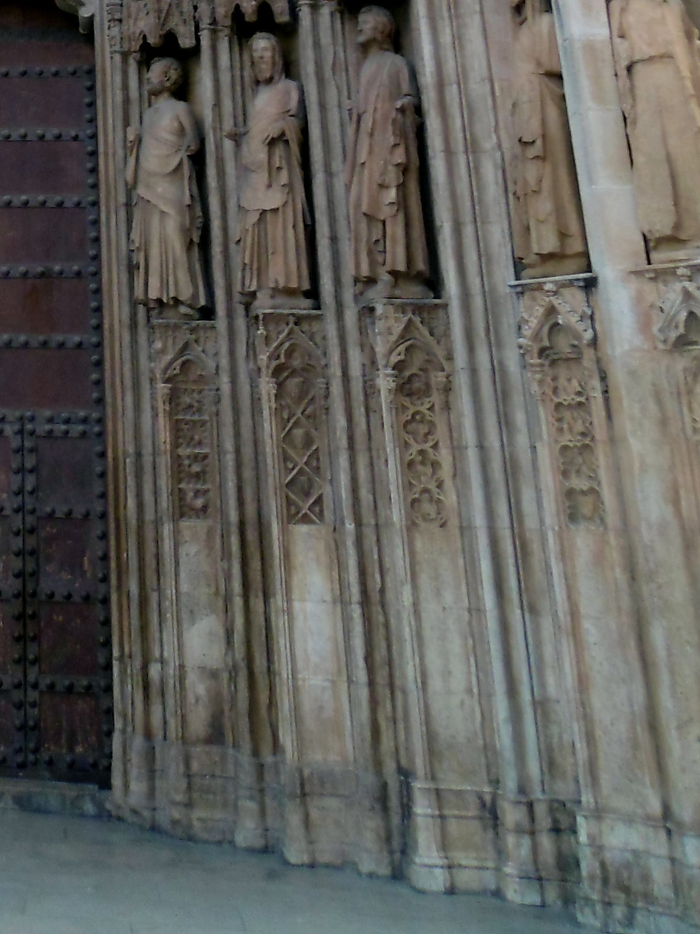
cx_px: -184
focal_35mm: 62
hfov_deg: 21.6
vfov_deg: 26.6
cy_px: -267
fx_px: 1672
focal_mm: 4.3
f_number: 3.1
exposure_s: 1/160
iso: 100
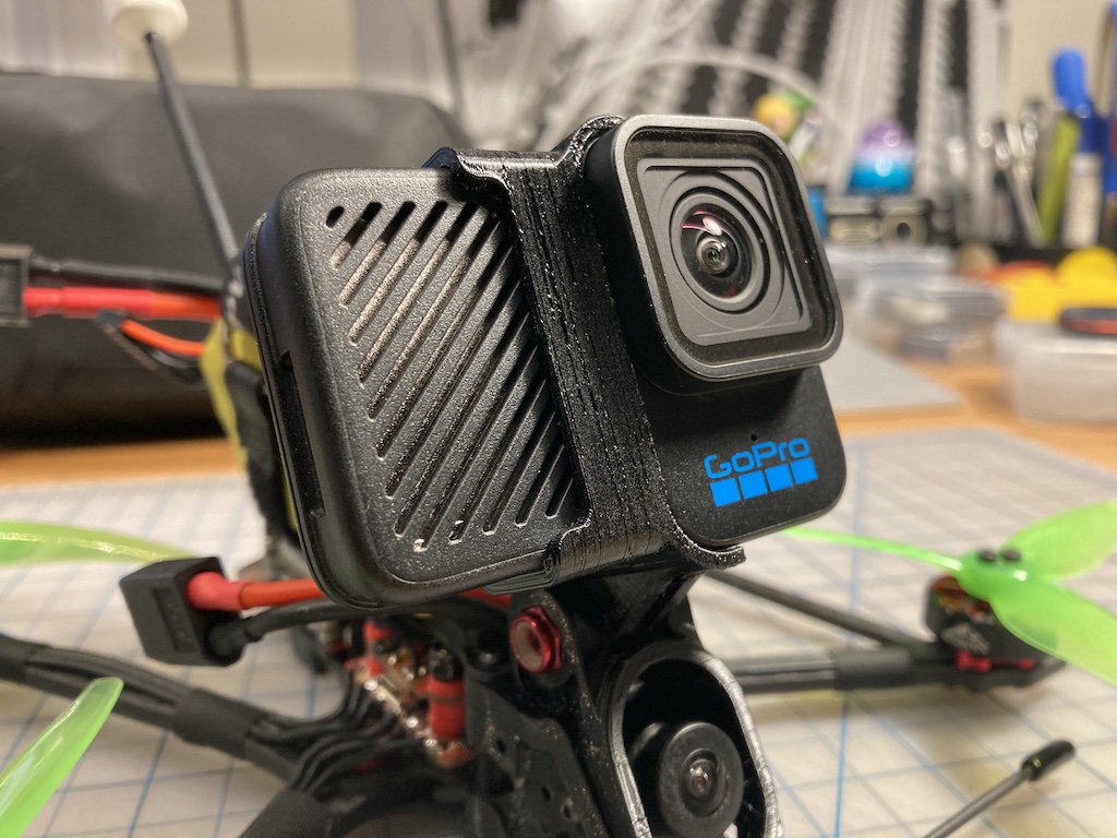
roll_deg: -0.6
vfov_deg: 49.7
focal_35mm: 28
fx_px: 904
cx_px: 558
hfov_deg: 63.4
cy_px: 419
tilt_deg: -13.2
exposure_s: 1/60
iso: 160
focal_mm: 3.99
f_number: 1.8
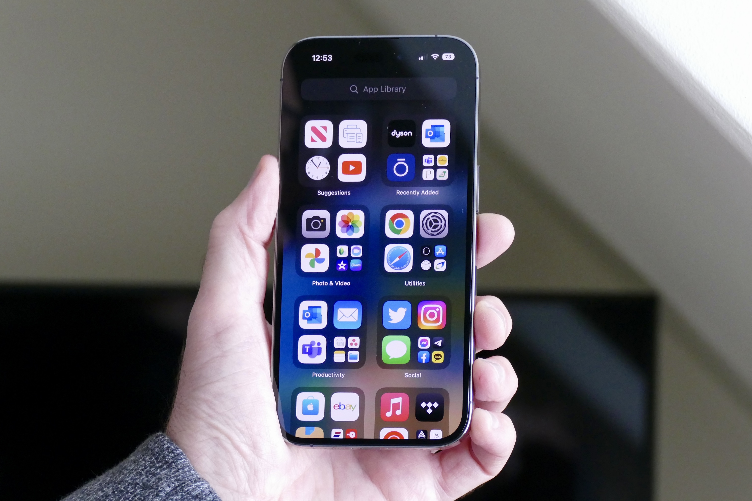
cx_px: 376
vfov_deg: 9.8
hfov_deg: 14.7
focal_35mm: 140
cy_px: 252
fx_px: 2924
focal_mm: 50.69
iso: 1250
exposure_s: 1/80
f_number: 3.9
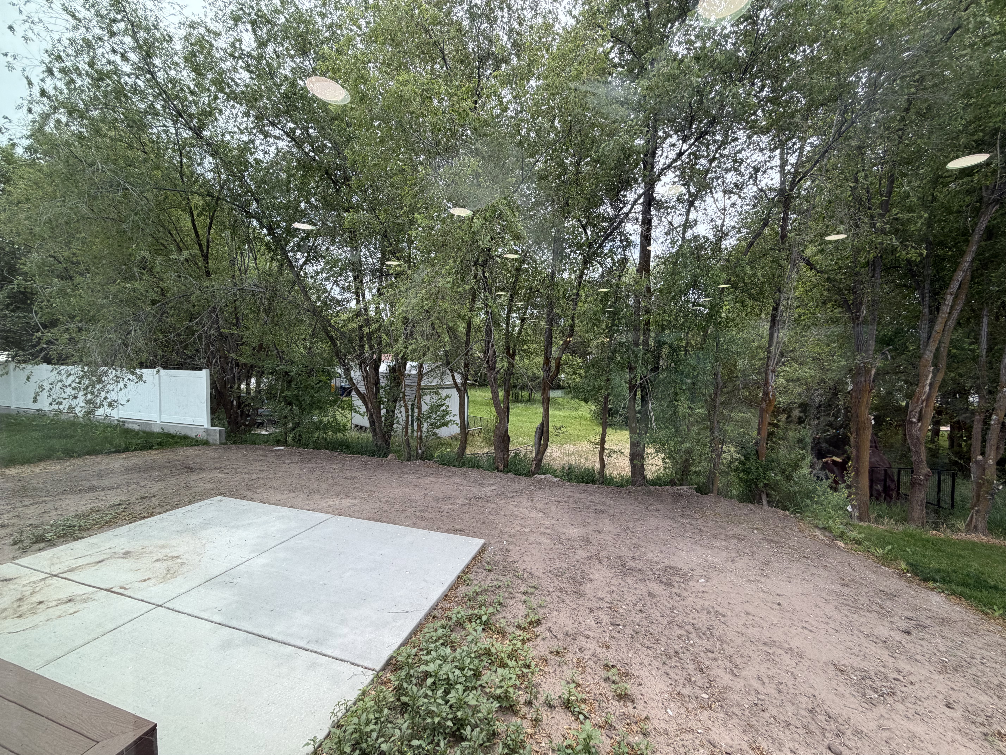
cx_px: 503
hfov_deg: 102.1
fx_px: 407
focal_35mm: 14
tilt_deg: -2.3
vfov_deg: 85.7
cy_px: 378
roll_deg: -0.7
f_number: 2.2
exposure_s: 1/502
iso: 64
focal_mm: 2.22
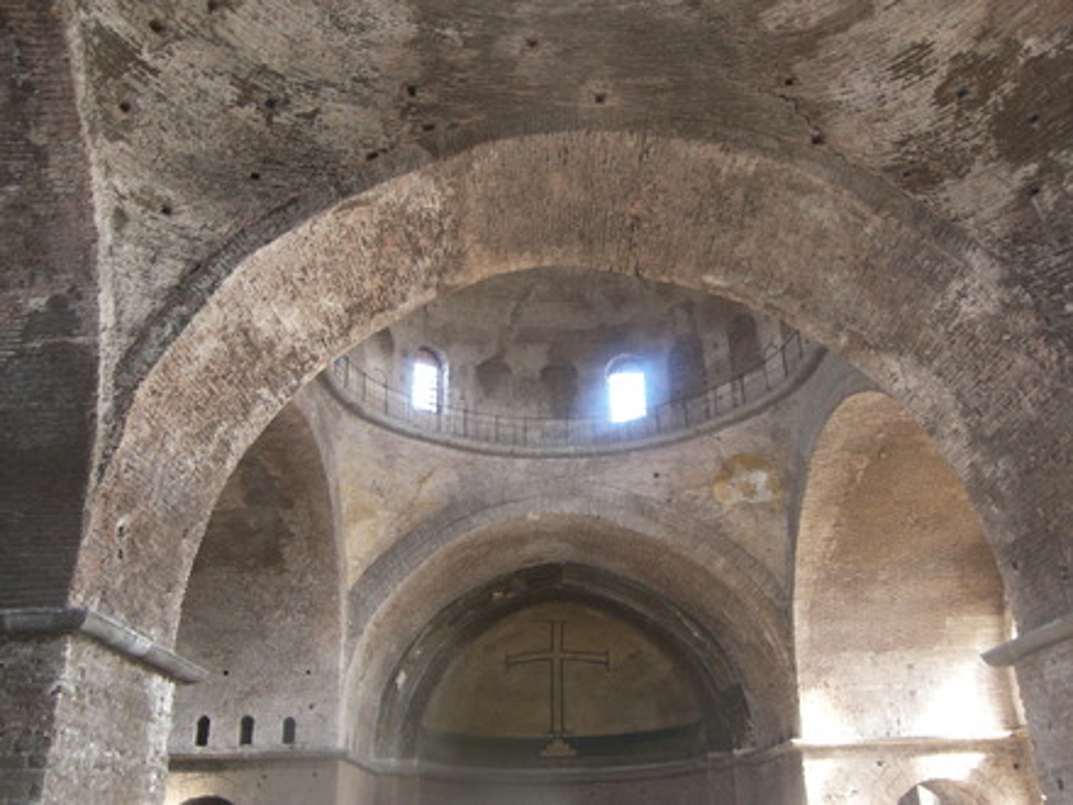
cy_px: 402
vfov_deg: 45.4
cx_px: 536
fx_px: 961
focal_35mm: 31
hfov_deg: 58.4
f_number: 3.2
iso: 100
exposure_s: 1/10
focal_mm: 6.6
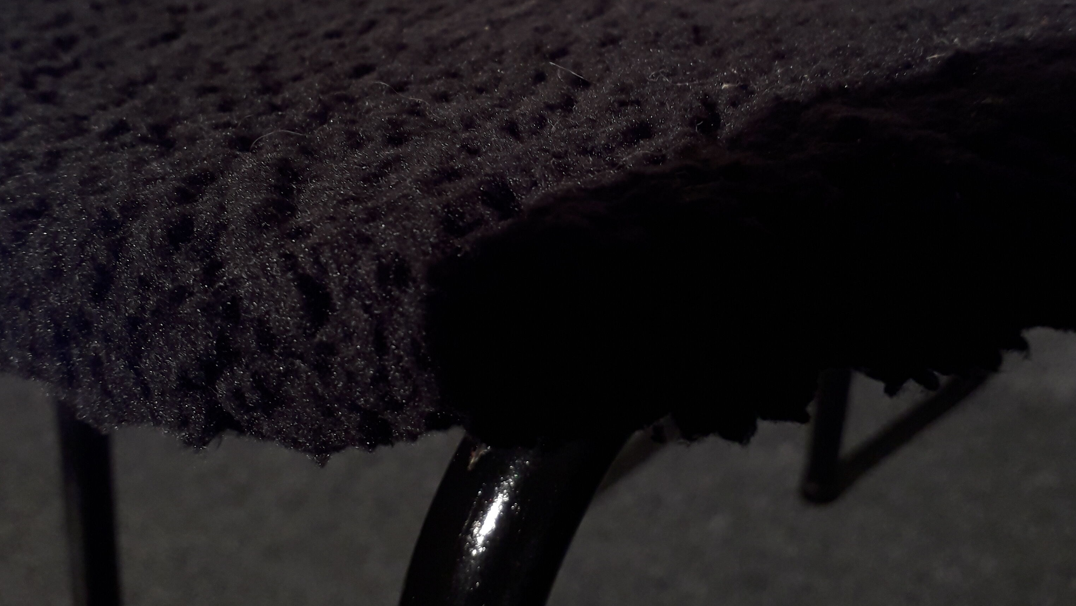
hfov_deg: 50.5
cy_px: 147
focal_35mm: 40
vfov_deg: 29.2
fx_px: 1141
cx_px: 537
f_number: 1.9
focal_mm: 3.6
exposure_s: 1/33
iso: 100
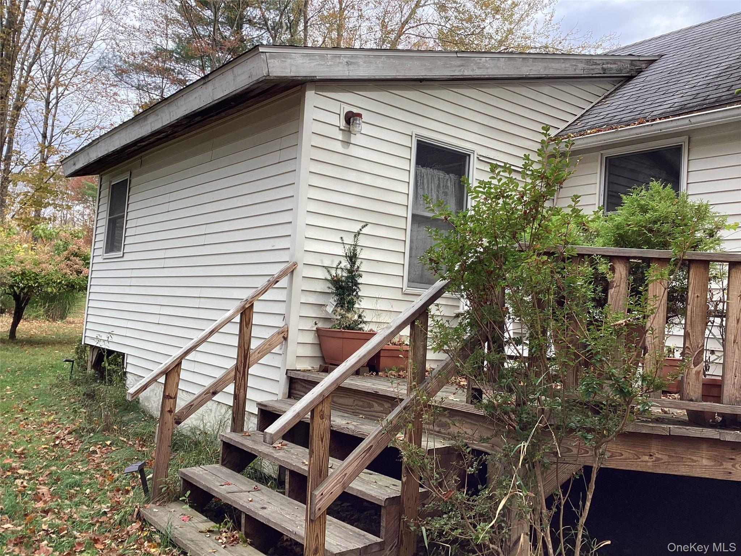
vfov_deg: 45.4
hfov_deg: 58.4
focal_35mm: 31
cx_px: 370
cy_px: 278
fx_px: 664
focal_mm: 3.3
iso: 25
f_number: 2.4
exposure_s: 1/212
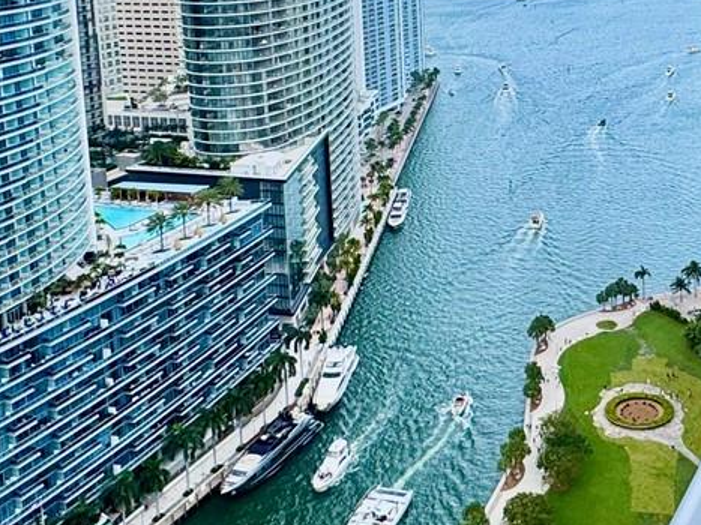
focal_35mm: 48
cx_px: 596
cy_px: 40
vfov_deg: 28.9
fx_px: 972
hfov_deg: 37.7
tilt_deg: -8.7
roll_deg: +0.8
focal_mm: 2.22
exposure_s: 1/529
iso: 40
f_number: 2.2
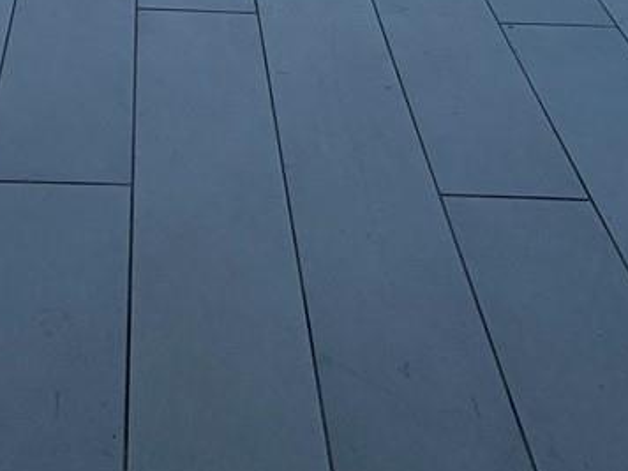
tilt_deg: -12.8
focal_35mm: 63
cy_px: -406
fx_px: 1143
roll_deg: -1.9
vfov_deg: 17.9
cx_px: 169
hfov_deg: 30.3
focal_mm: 2.22
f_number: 2.2
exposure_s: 1/2415
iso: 50
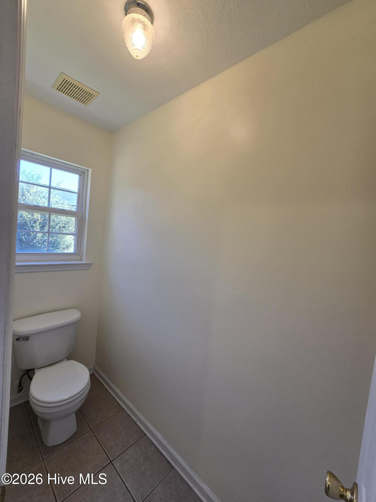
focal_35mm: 13
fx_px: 188
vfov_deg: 106.2
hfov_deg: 89.9
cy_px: 251
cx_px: 188
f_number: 2.2
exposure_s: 1/120
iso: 64
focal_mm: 2.2
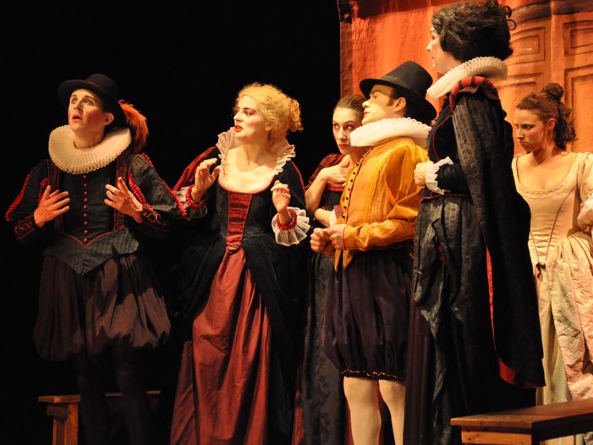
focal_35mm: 115
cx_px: 317
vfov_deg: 12.9
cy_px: 221
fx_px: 1970
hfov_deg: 17.1
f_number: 5.3
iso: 3200
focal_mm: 70
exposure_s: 1/60
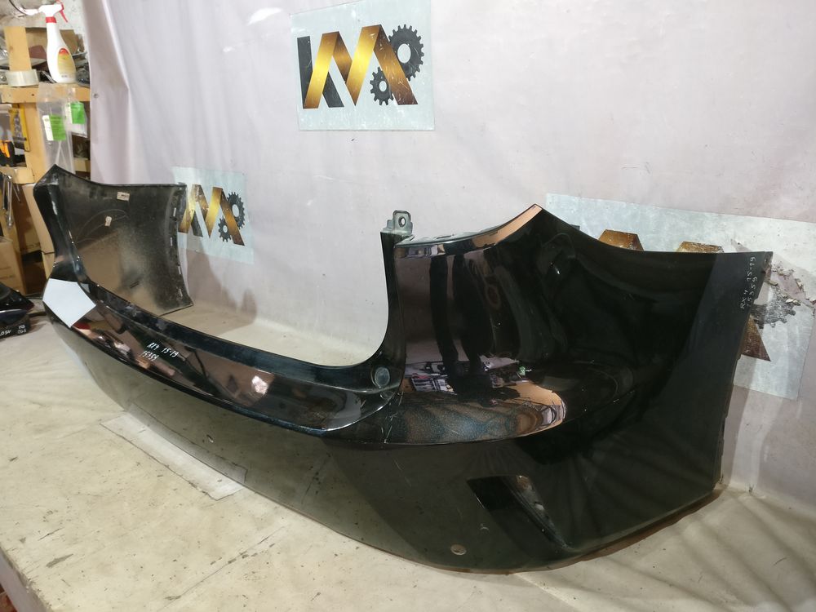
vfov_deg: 49.7
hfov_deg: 63.4
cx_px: 408
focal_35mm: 28
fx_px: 660
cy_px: 306
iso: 500
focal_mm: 4.26
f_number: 2
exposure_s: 1/25
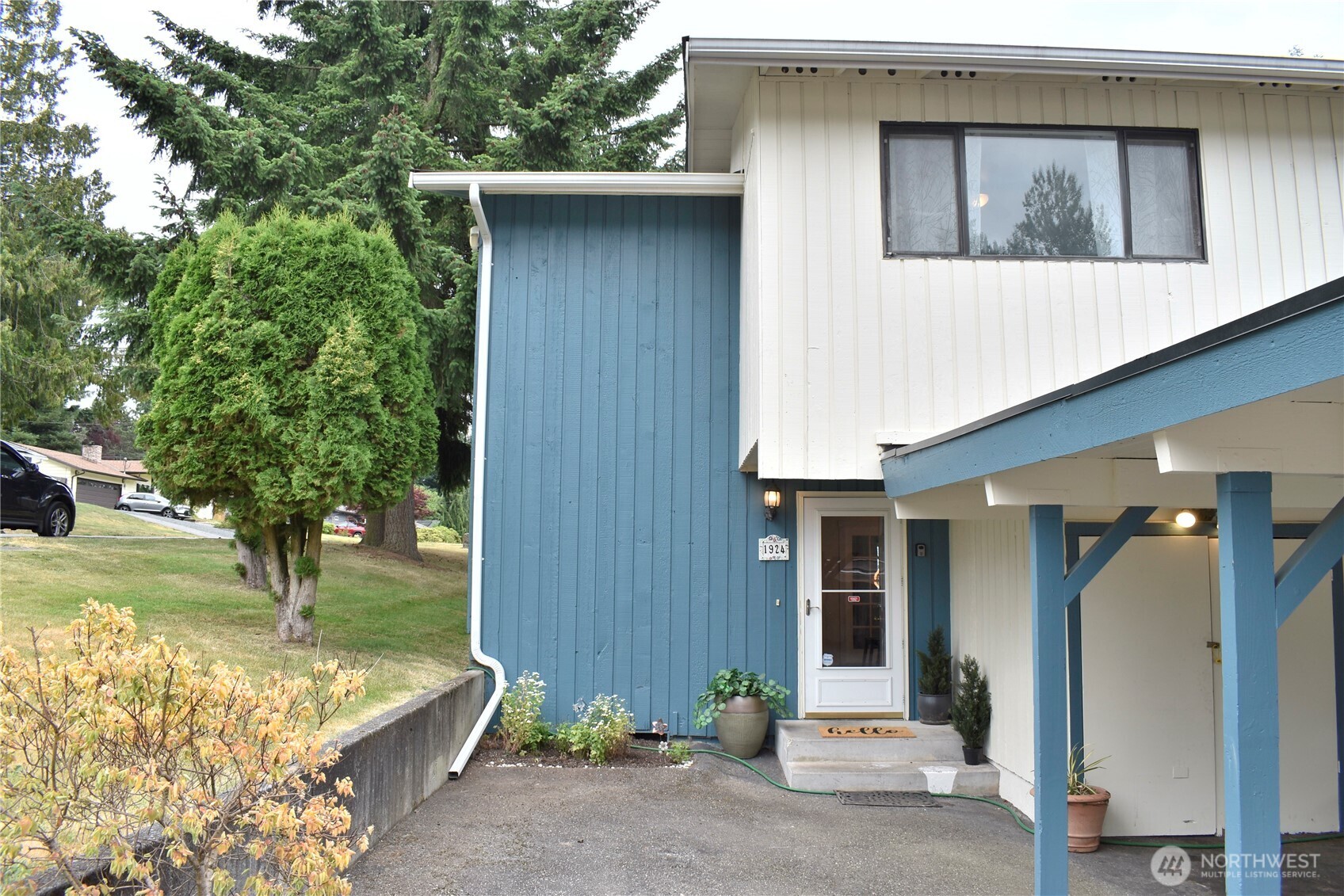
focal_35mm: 27
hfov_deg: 67.4
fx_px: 1008
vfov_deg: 47.9
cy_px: 448
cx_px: 672
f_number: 8
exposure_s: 1/100
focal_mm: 18
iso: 100
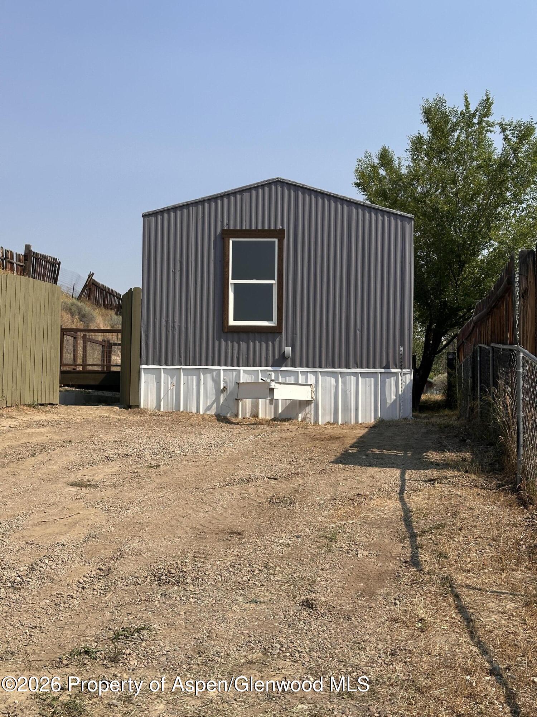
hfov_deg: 30.3
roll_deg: -0.8
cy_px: 358
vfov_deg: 39.7
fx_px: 993
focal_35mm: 48
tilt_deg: +3.3
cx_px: 268
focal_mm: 6.86
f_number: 1.78
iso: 64
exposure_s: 1/4785
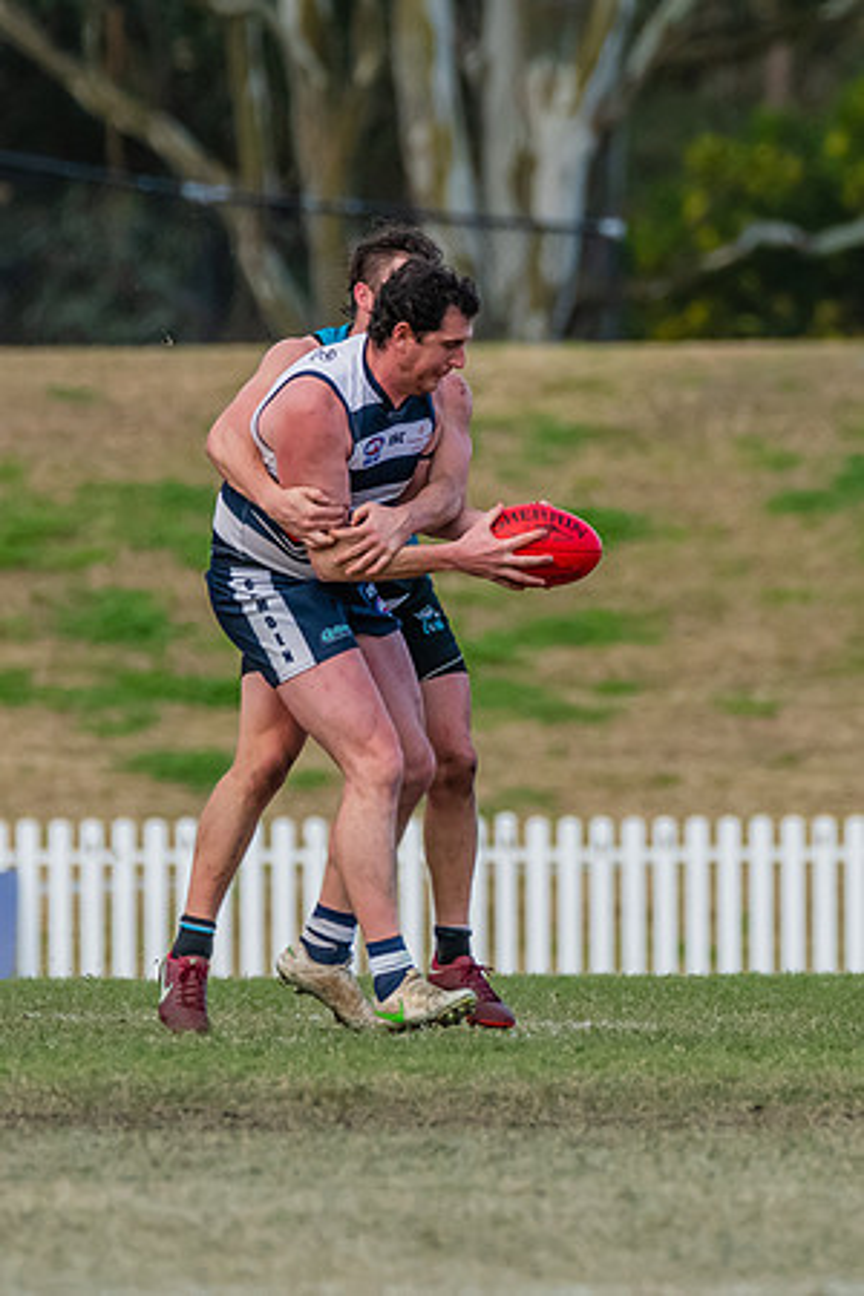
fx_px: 33620
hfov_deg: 1.5
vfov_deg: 2.2
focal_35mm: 934
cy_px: 492
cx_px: 560
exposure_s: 1/2000
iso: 1800
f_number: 6
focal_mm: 420
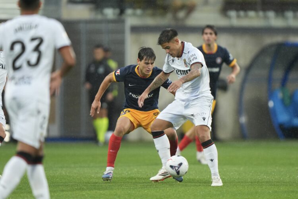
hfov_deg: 5.2
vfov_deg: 3.4
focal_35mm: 400
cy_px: 100
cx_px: 149
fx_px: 3311
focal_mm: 400
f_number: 2.8
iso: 1600
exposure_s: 1/1000
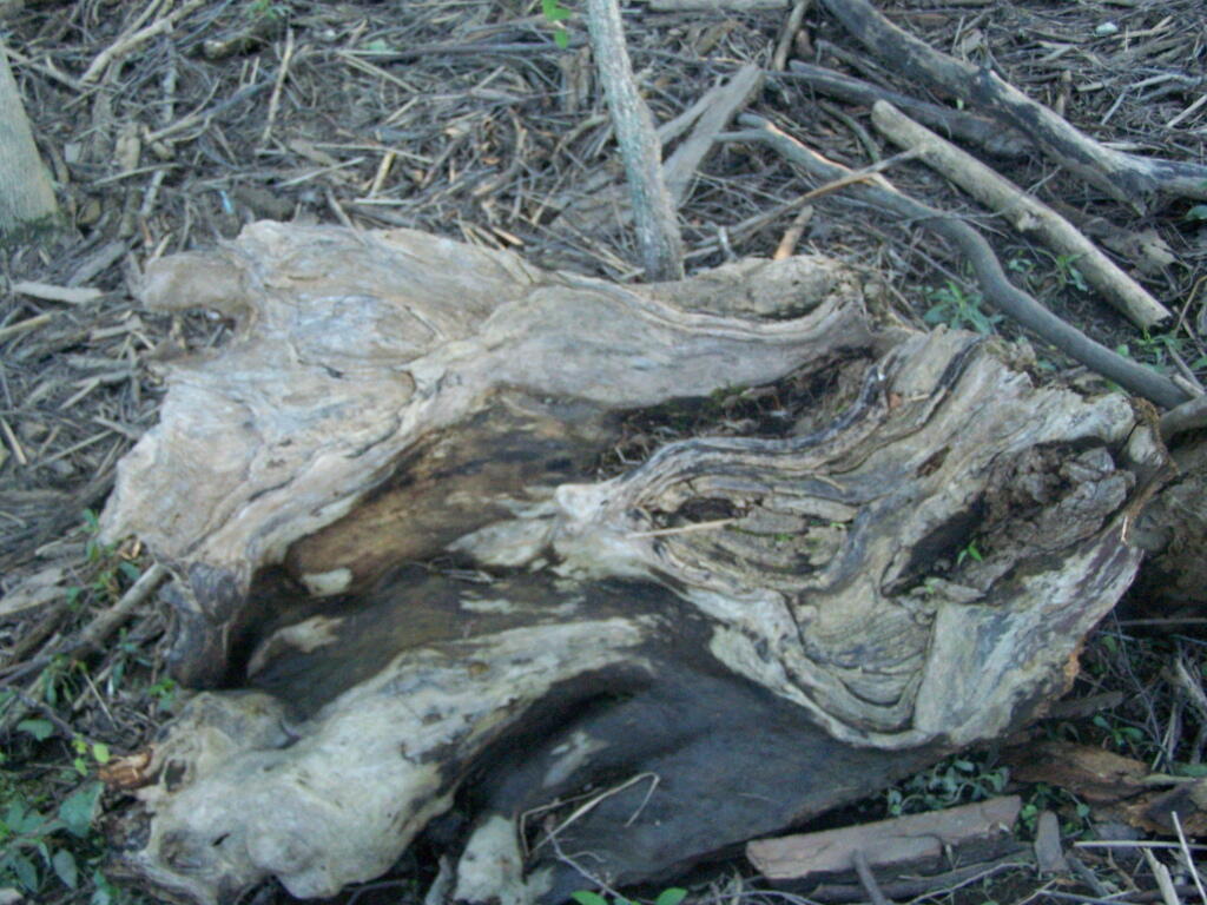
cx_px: 604
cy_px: 452
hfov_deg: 39.7
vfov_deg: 30.3
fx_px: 1674
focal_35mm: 48
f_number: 3
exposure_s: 1/60
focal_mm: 8
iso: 400
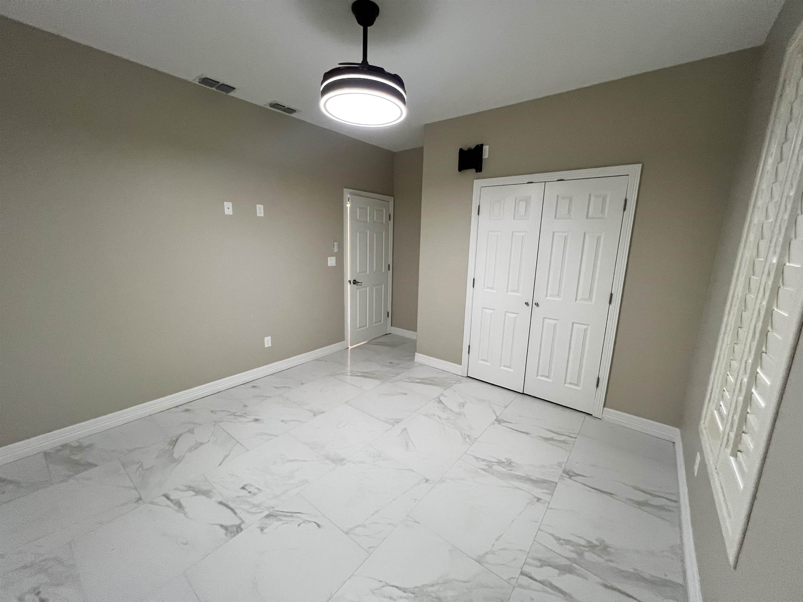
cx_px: 402
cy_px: 301
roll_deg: -0.9
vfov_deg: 89.9
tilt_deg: -11.8
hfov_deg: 106.2
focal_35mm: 13
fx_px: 302
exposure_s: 1/60
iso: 320
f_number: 1.8
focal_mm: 1.57
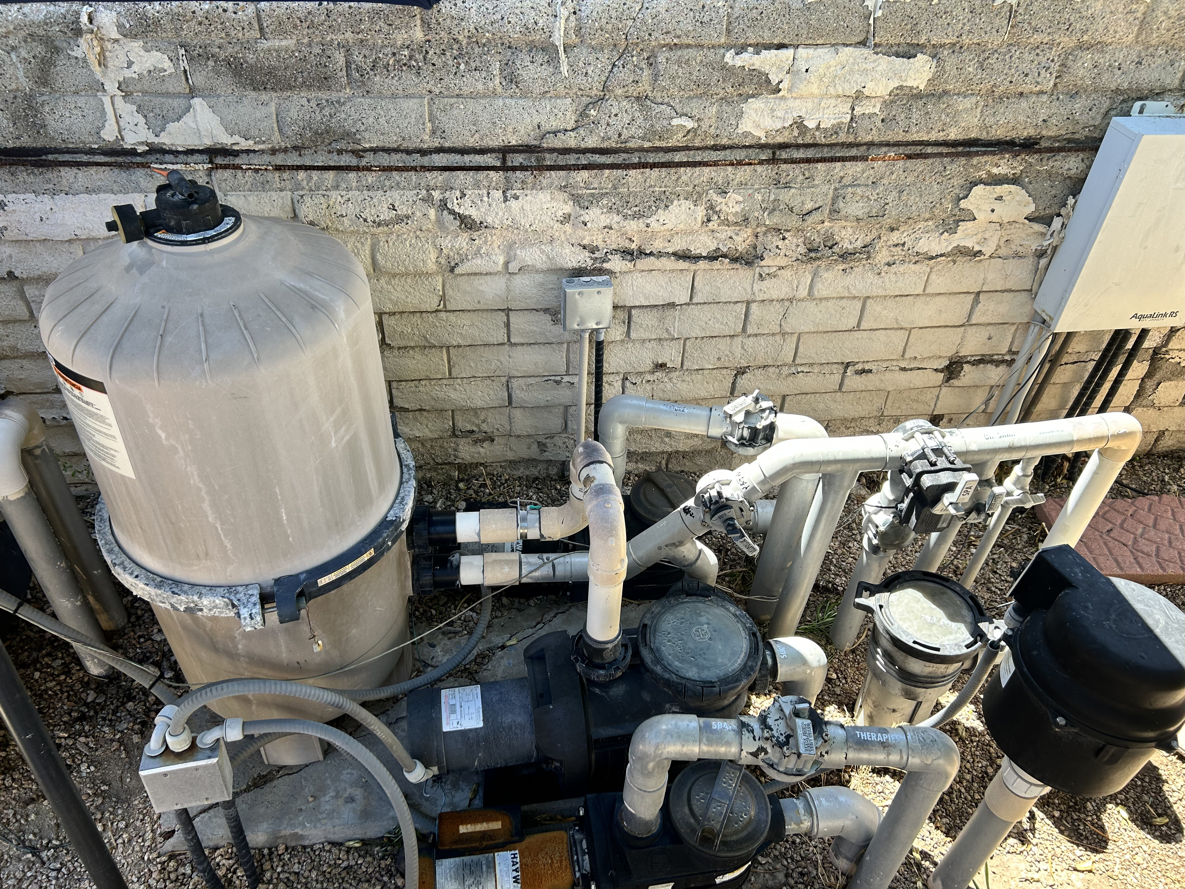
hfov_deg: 67.3
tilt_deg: -41.8
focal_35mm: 26
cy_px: 444
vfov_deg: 53.1
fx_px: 890
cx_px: 592
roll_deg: -2.6
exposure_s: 1/383
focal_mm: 5.7
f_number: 1.5
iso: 50
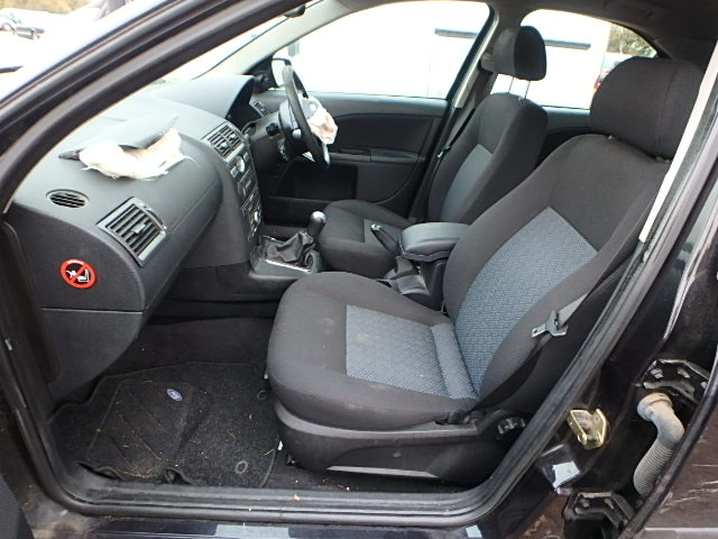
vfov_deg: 63.4
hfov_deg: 79.0
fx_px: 436
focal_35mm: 21
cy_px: 270
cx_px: 359
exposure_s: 1/30
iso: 400
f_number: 3.5
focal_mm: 3.7
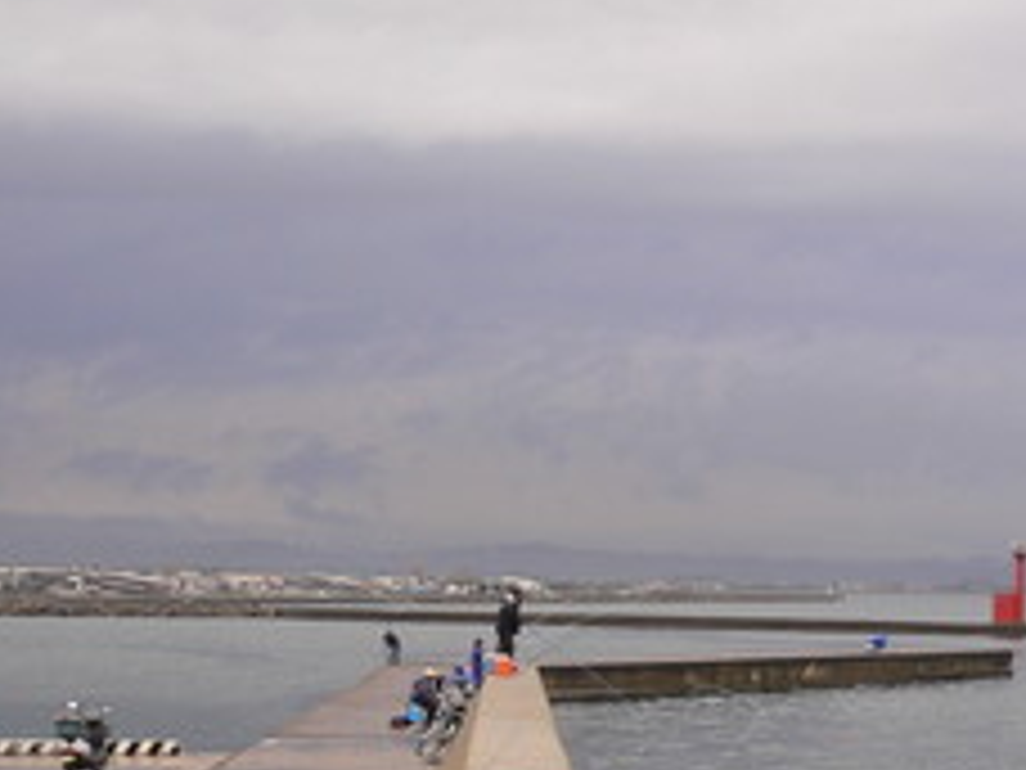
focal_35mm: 69
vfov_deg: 21.0
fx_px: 2045
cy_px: 653
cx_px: 576
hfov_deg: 28.1
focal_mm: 5.8
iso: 80
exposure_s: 1/160
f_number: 2.8
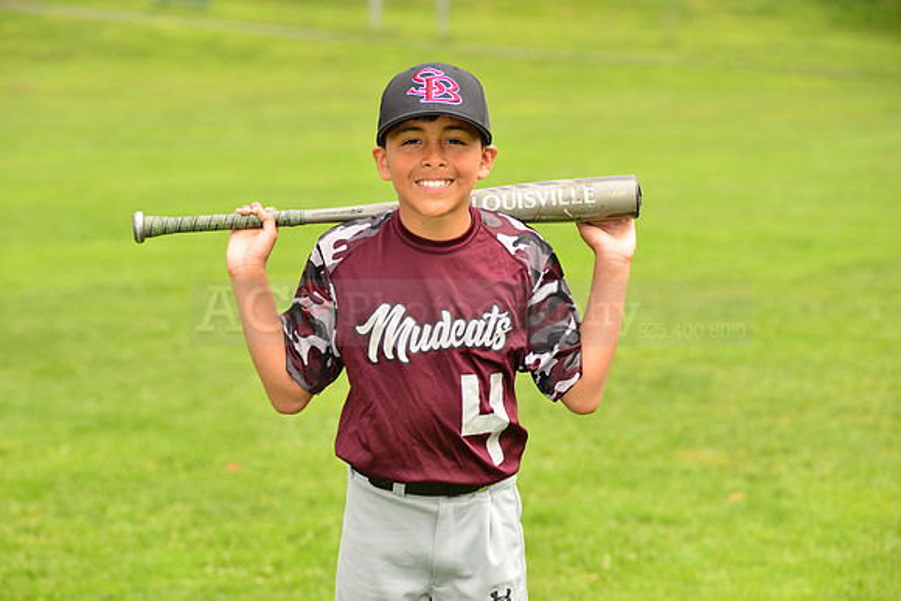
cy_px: 300
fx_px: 2754
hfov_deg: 18.6
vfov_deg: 12.5
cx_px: 450
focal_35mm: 110
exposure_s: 1/250
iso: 100
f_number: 5
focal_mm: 110
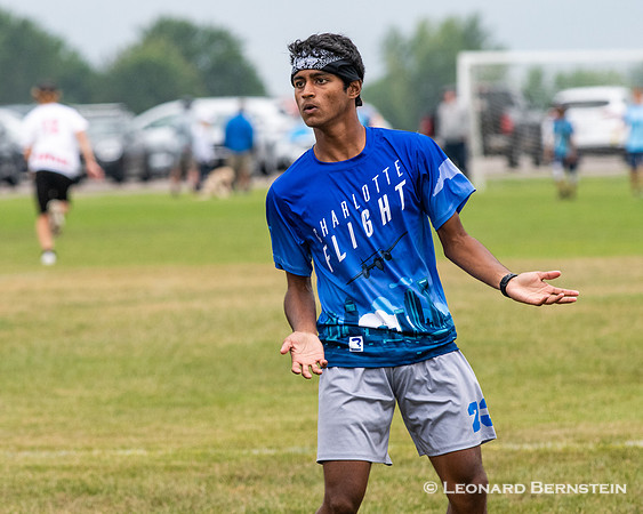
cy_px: 257
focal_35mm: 507
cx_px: 257
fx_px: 9641
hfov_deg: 3.8
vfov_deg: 3.1
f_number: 8
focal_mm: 300
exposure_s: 1/1600
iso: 1600
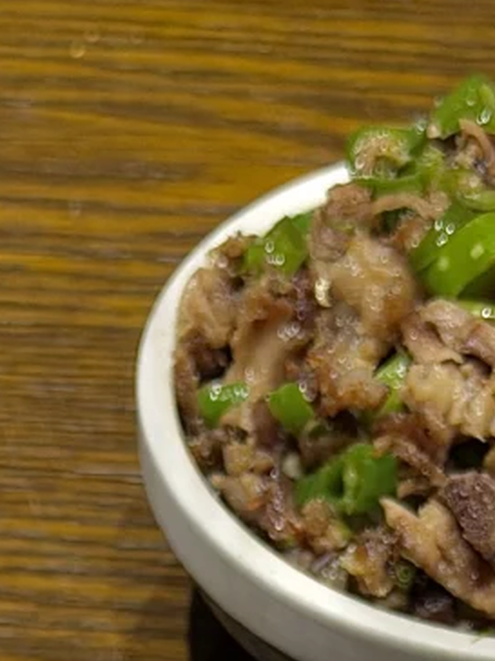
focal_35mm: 190
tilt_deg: -51.0
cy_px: 1273
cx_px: 219
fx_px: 3623
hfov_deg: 7.8
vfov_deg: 9.8
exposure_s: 1/146
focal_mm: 6.76
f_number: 1.78
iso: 50
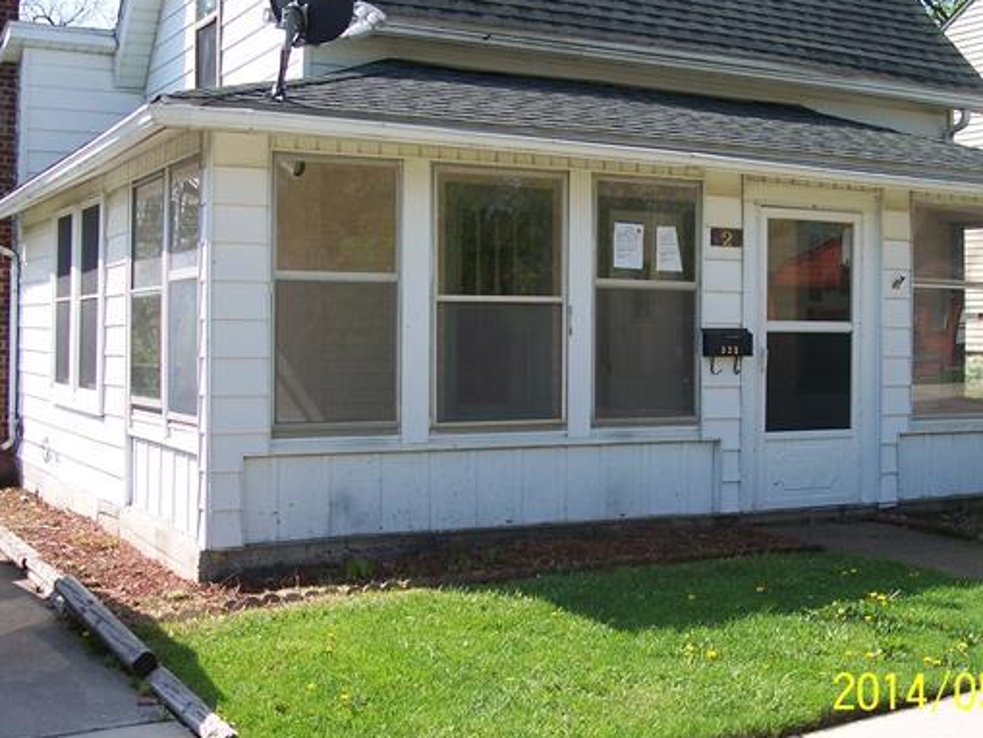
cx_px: 521
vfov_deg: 29.7
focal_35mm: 49
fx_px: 1392
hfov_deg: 38.9
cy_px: 344
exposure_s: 1/500
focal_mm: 8
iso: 100
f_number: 3.4
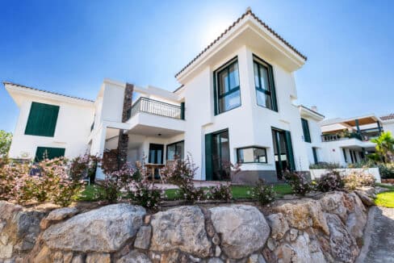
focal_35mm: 15
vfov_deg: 77.4
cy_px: 132
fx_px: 164
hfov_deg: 100.4
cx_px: 197
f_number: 9
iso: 200
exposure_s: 1/400
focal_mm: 10
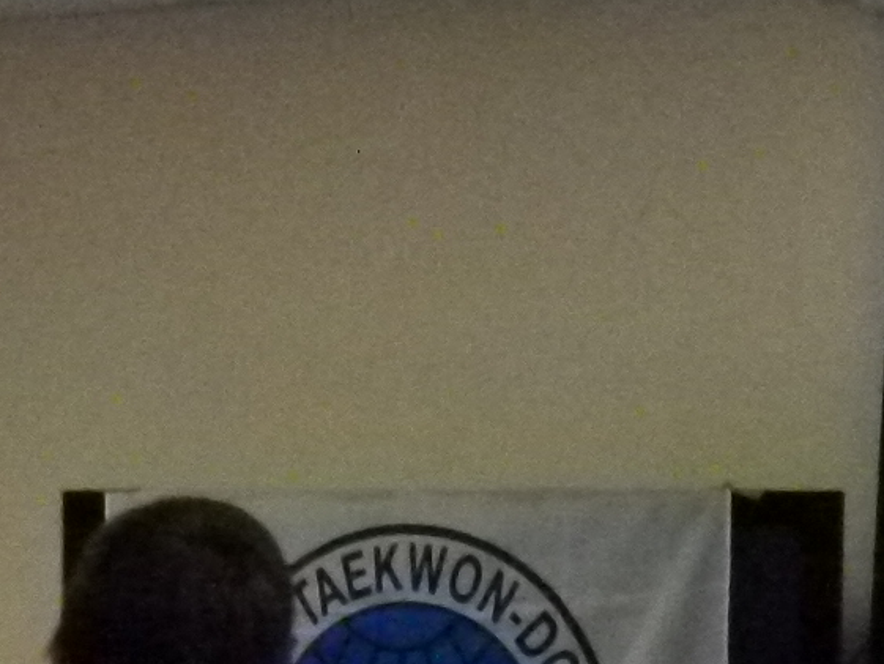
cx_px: 389
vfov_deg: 5.7
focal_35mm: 251
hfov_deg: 7.9
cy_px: 1473
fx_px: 6411
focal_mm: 10
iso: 800
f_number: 3.2
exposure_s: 1/60
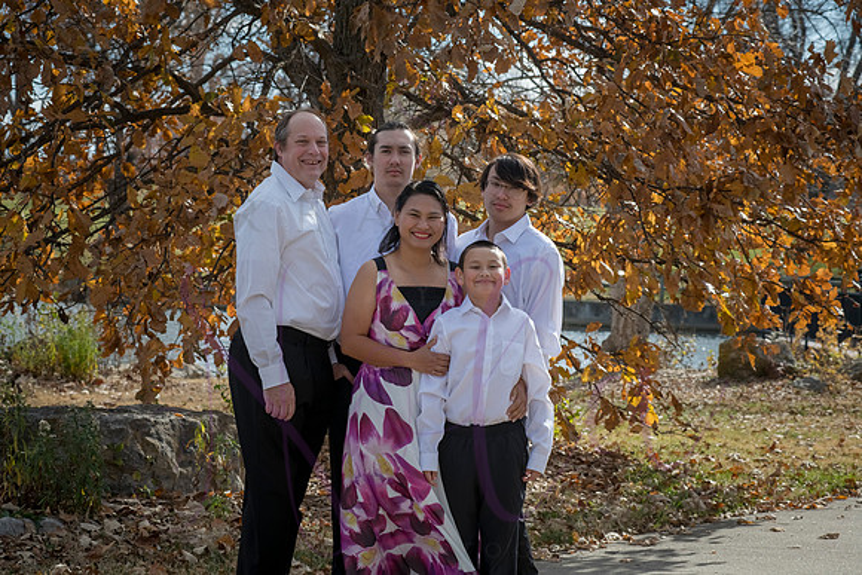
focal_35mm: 105
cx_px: 431
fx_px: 2515
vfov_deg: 13.0
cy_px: 288
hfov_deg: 19.5
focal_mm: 105
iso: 400
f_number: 9
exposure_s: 1/640
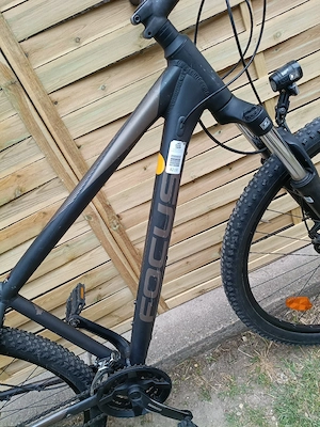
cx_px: 160
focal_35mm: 26
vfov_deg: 67.3
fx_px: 320
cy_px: 214
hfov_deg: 53.1
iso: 411
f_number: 1.8
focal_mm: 4.81
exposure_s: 1/101
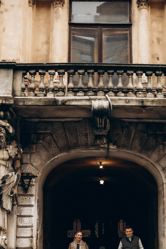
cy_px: 171
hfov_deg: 24.1
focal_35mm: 56
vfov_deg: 35.2
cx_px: 104
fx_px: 387
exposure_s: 1/2500
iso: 800
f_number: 1.4
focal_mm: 35
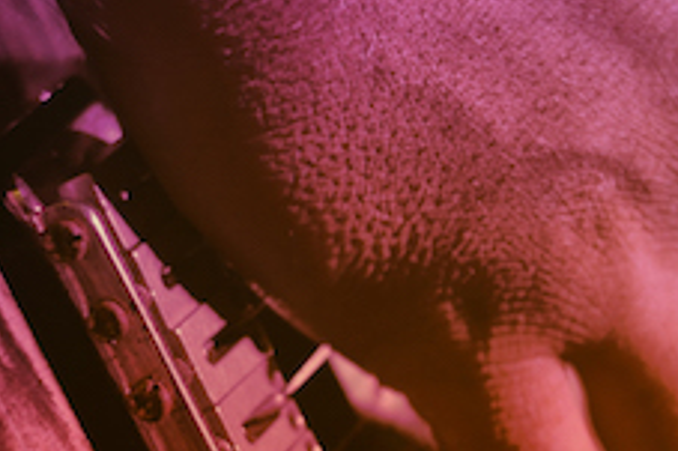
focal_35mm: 331
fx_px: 6229
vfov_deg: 4.1
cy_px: 252
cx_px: 376
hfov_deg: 6.2
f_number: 1.8
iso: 500
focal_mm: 50
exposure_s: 1/200
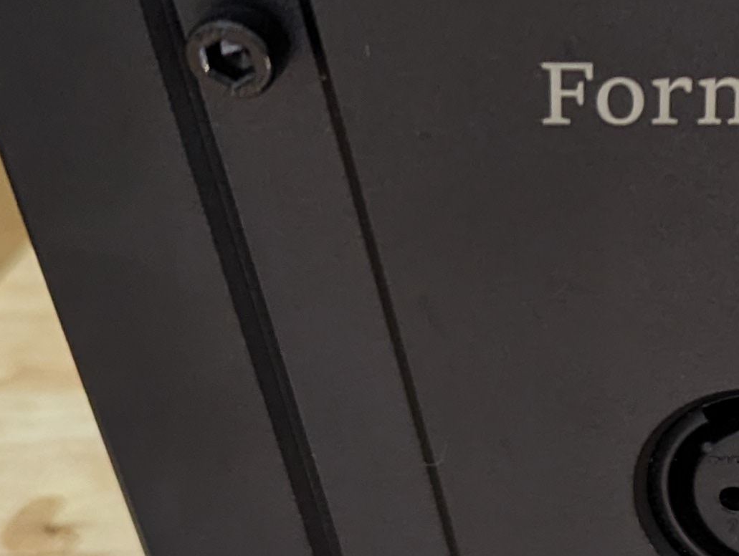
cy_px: 411
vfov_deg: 15.5
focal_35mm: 95
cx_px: 1376
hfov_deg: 16.7
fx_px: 2031
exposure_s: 1/70.8
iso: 1001
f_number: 1.85
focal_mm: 6.81
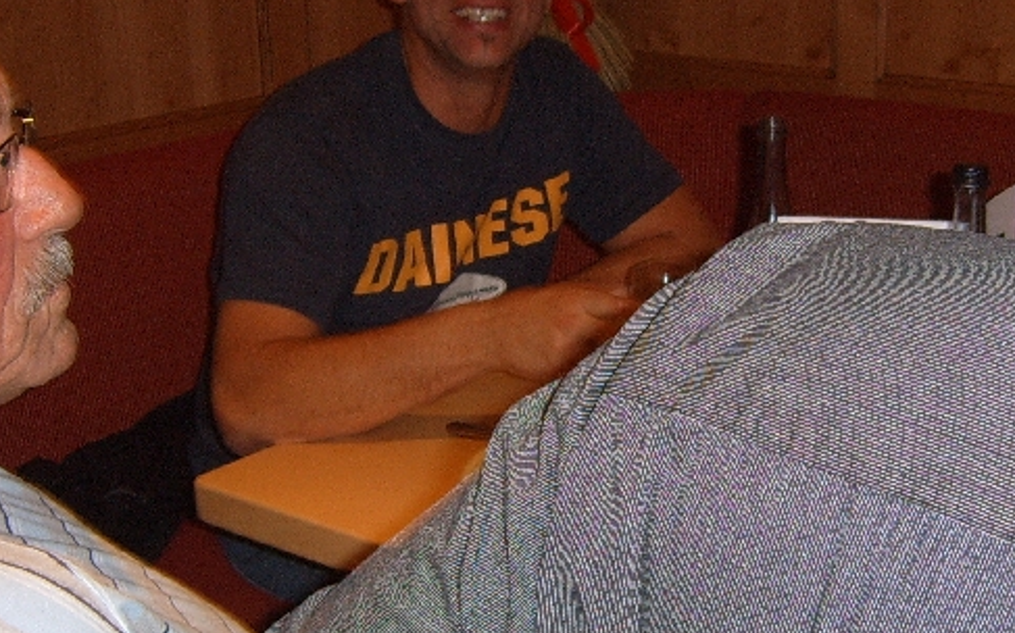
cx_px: 577
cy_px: 371
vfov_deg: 21.3
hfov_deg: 33.4
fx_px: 1687
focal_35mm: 61
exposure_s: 1/30
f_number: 2.8
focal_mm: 5.8
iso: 100
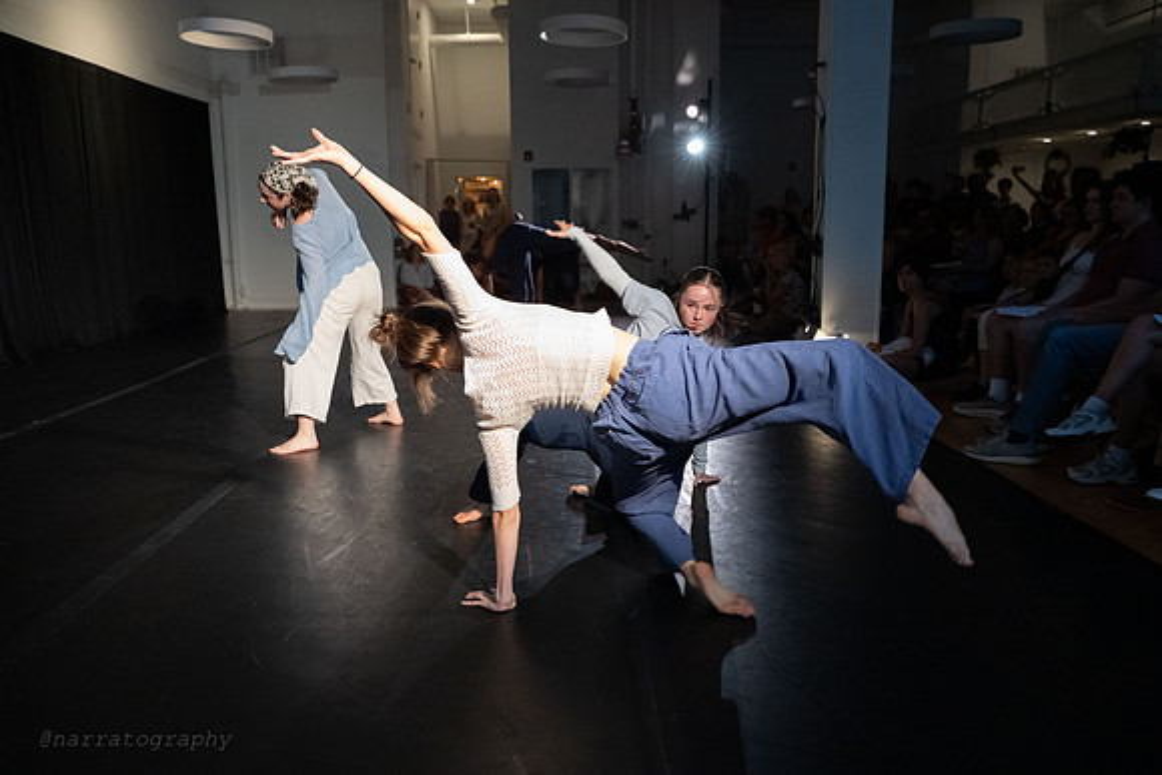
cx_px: 581
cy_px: 388
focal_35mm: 28
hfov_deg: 65.5
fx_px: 904
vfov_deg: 46.4
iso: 6400
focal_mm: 28
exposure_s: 1/400
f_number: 4
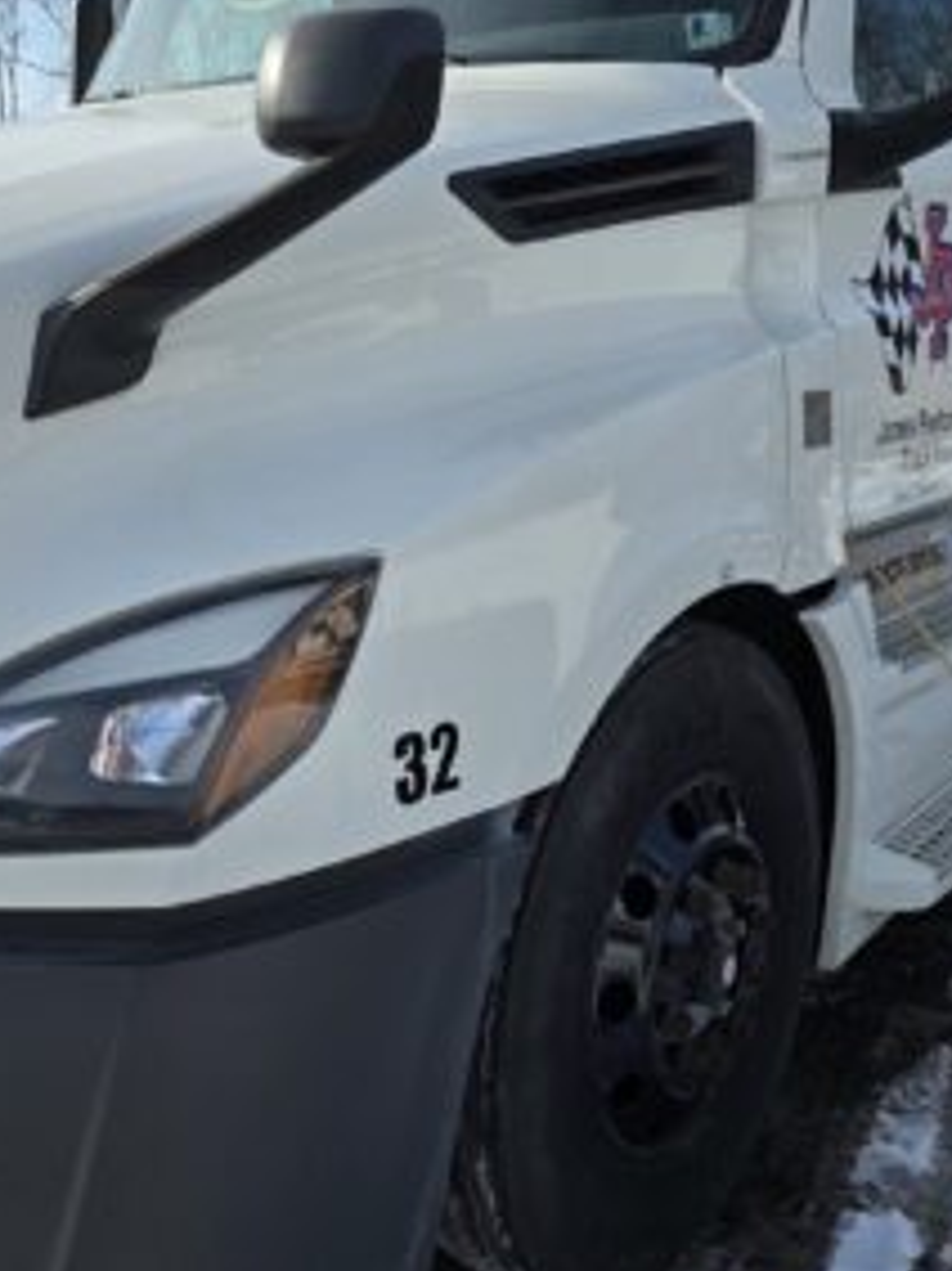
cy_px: 362
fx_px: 1394
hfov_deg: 37.7
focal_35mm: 38
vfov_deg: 47.6
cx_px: 472
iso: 12
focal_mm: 6.3
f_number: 1.7
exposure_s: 1/997
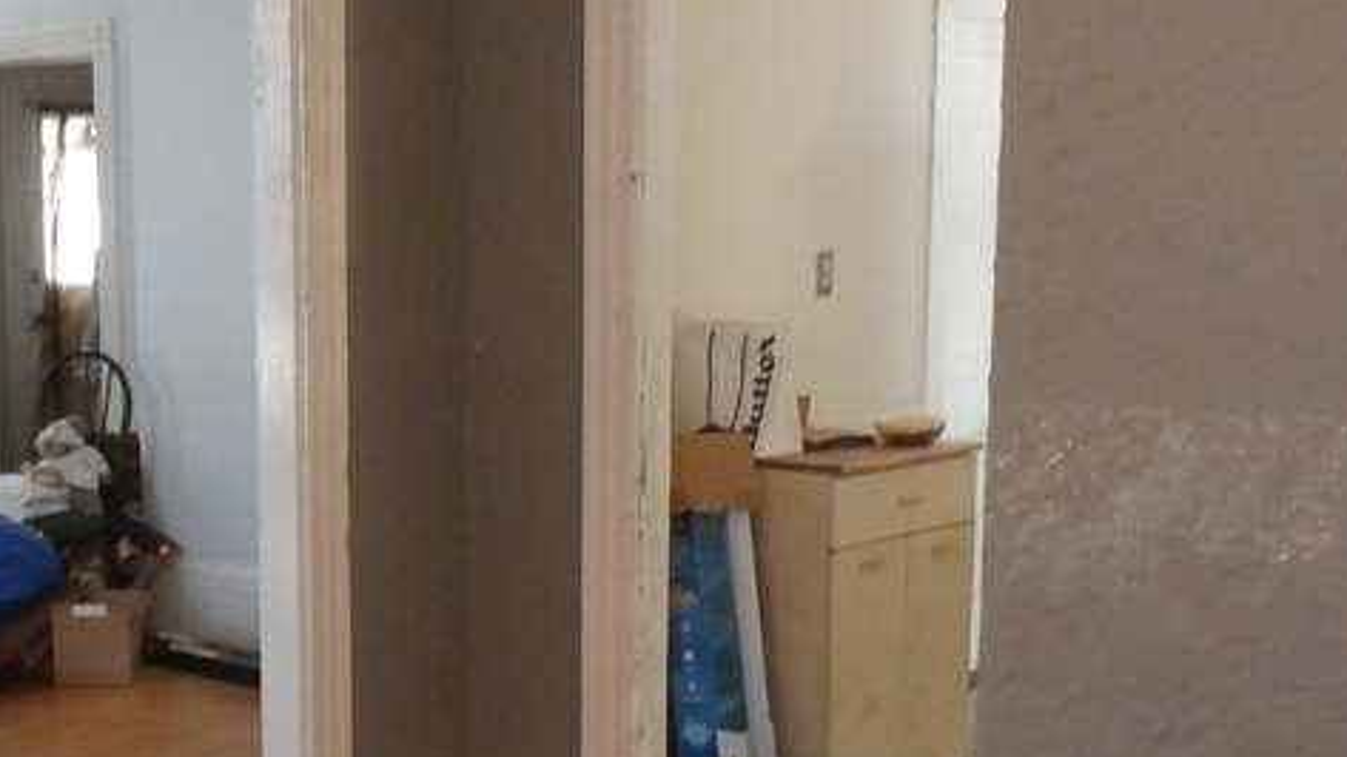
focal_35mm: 59
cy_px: 563
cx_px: 202
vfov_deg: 20.2
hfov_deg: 34.0
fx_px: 2107
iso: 400
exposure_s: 1/15
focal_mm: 4.5
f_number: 3
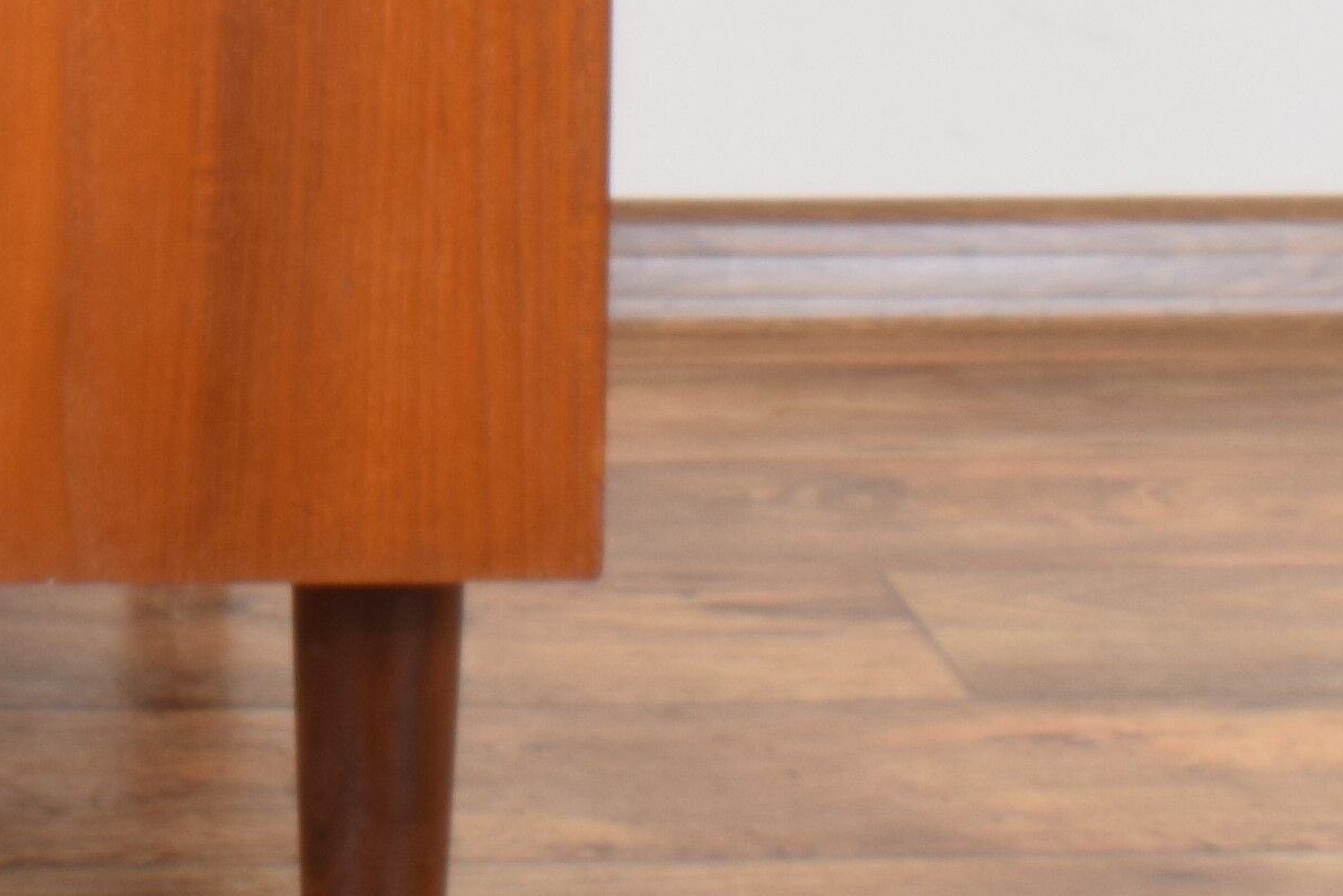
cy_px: -358
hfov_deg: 12.5
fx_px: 6044
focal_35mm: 162
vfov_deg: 8.3
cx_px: -41
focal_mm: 22
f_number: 25
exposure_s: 4
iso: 100
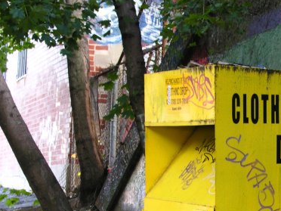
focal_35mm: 127
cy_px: 212
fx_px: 1031
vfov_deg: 11.6
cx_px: 265
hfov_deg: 15.3
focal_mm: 15
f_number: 5.6
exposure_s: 1/7
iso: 50
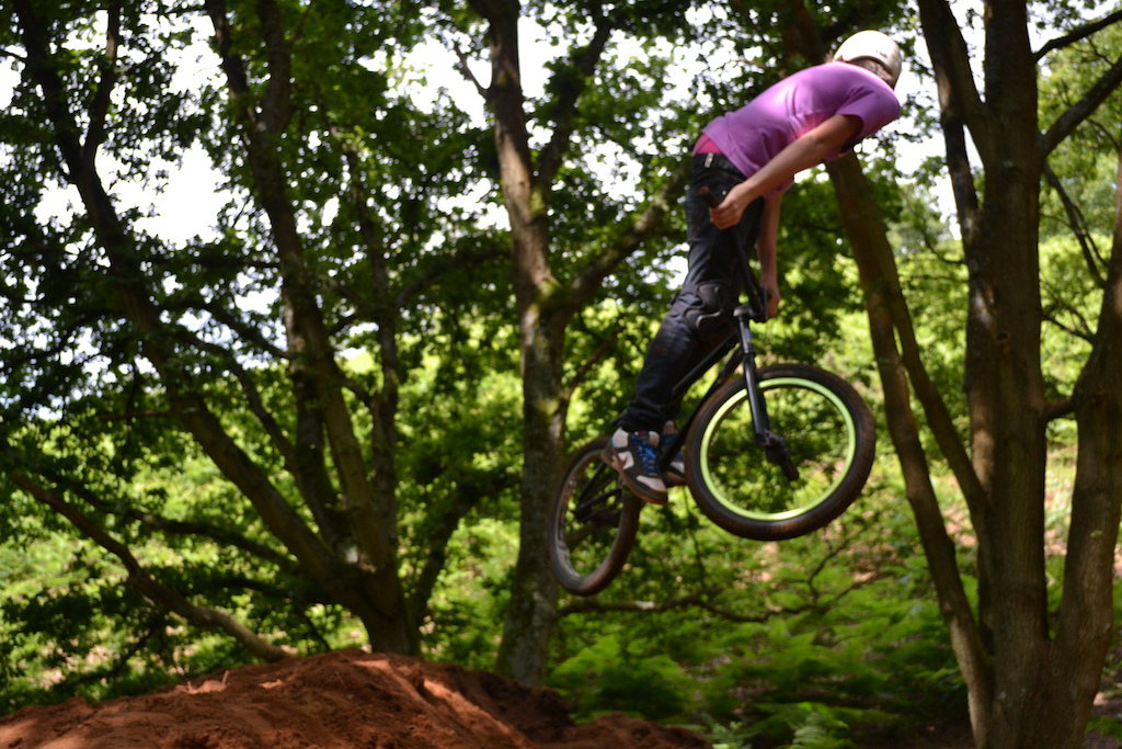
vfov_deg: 28.1
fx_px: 1496
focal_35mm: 48
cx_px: 561
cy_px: 374
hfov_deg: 41.1
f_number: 4.8
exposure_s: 1/500
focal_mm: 32
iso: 560
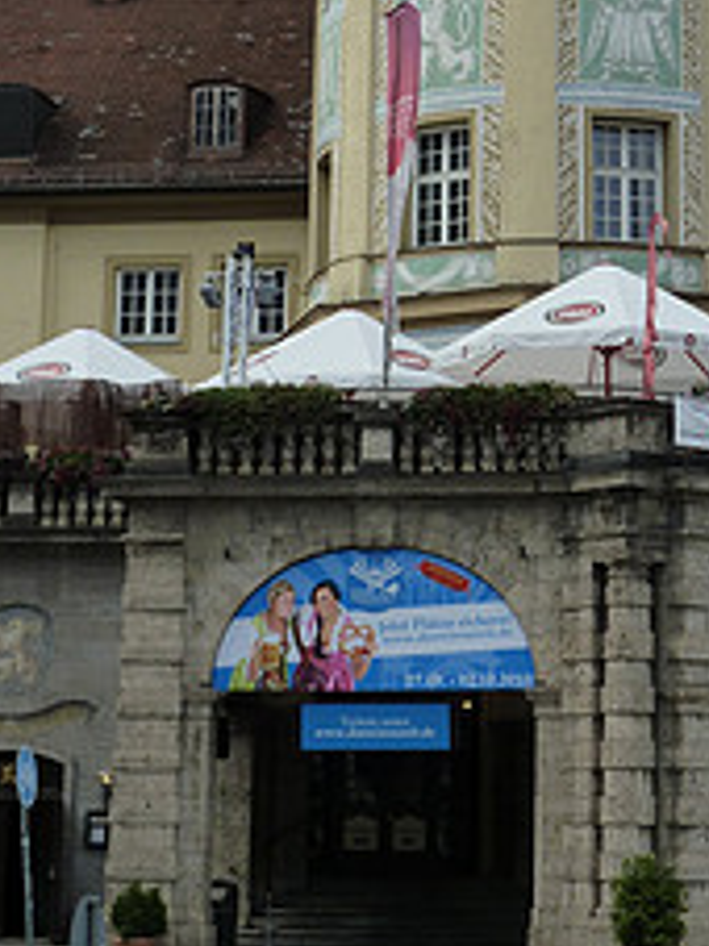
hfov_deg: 13.5
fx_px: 2979
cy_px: 63
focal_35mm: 109
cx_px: 590
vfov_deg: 17.7
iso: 125
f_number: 3.9
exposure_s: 1/400
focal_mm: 9.1
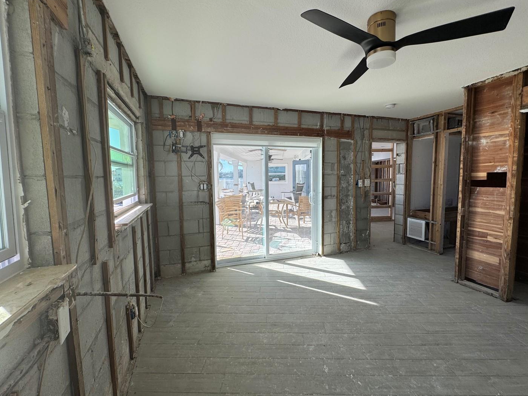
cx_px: 272
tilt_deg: -5.9
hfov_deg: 94.5
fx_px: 244
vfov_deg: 78.1
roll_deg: +0.6
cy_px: 197
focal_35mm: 16
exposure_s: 1/312
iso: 40
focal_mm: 2.22
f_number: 2.2
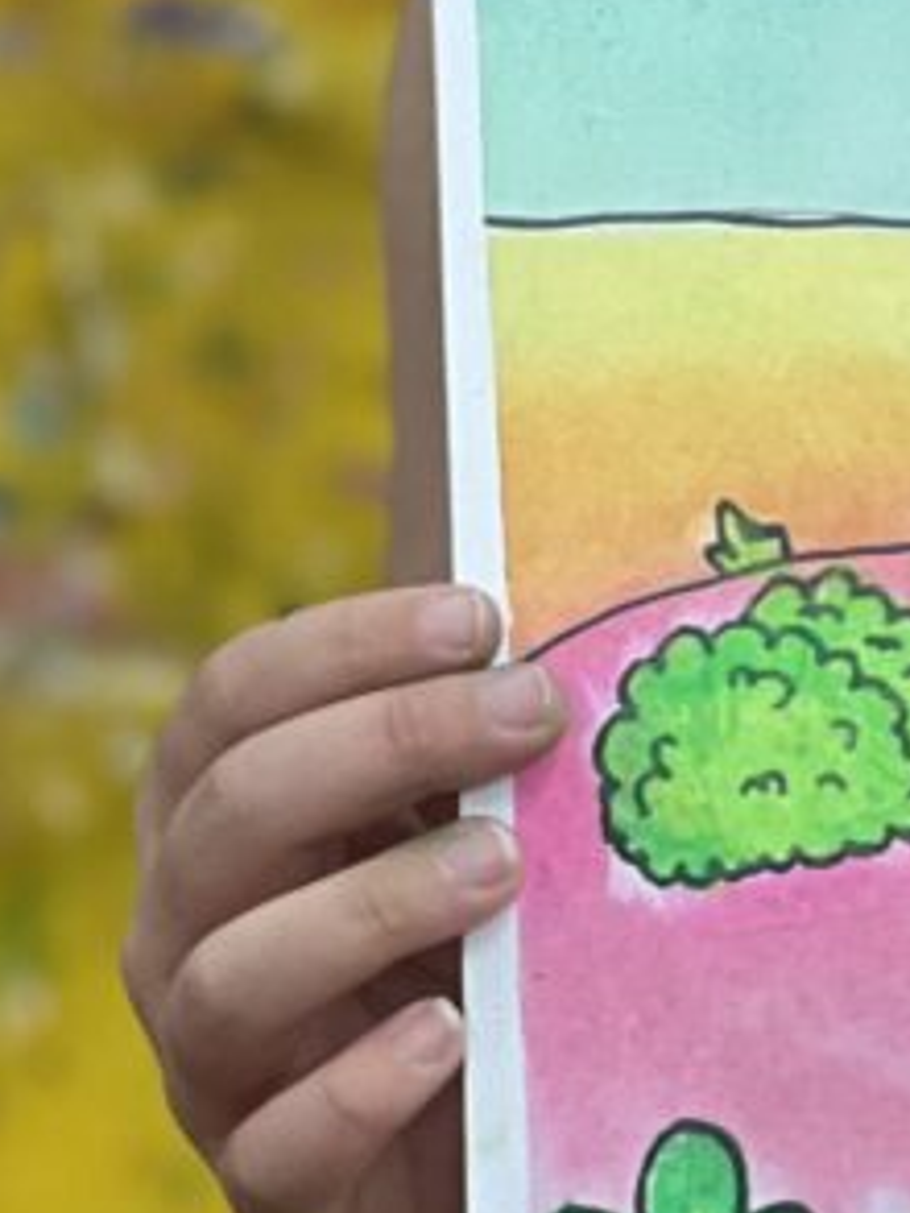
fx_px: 12259
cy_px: -412
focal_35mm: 350
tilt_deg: -16.5
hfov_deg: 4.2
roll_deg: -2.1
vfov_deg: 5.6
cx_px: 1733
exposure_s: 1/50
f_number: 2.8
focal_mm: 9
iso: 160
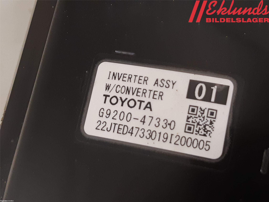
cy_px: 101
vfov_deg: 53.1
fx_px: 202
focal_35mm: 26
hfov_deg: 67.3
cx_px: 134
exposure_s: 1/50
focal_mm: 3.93
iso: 200
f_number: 1.7
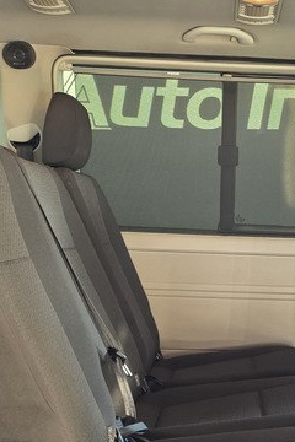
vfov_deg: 28.5
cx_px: 252
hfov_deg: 19.7
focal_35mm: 68
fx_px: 836
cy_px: 395
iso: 160
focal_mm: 6.25
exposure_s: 1/100
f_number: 1.7
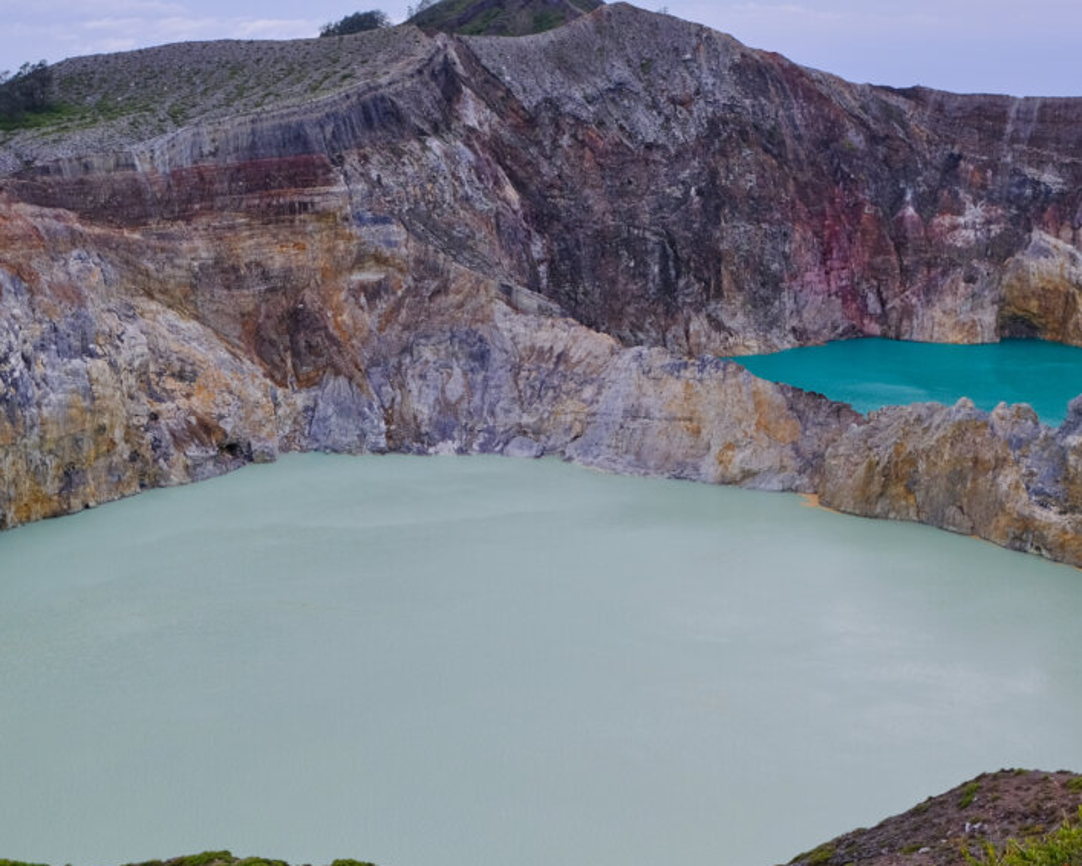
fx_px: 2082
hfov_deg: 29.1
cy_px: 383
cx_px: 504
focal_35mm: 65
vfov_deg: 23.5
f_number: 4
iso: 400
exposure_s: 1/80
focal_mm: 23
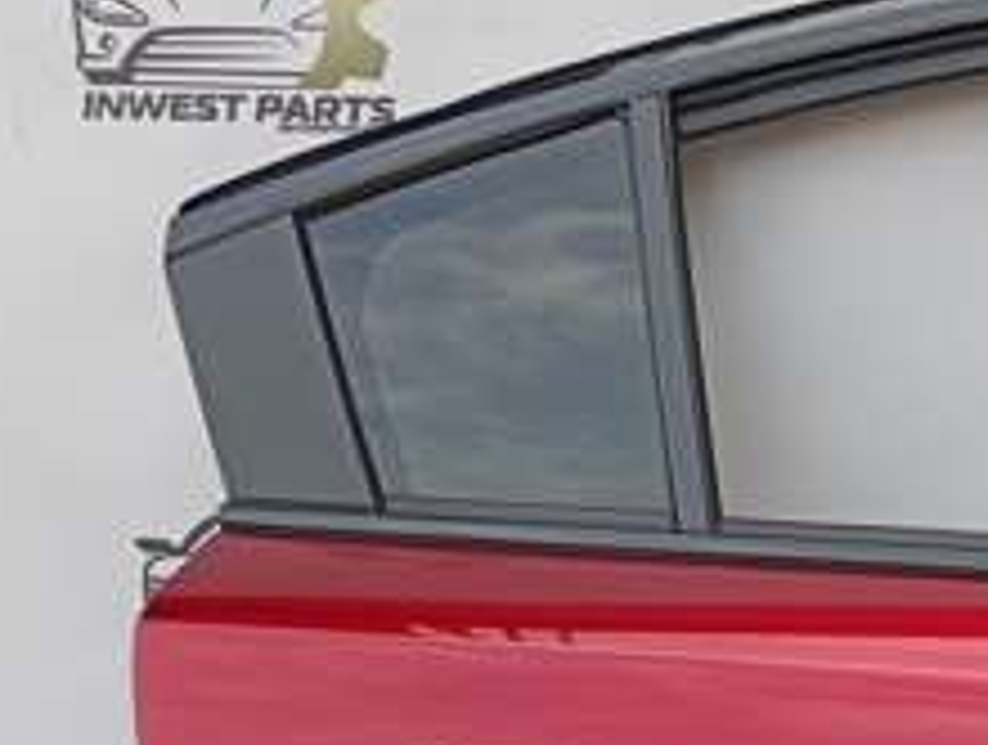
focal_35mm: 81
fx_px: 2317
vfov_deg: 17.5
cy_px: 880
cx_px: 1255
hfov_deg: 21.9
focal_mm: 4.22
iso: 54
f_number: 1.8
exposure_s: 1/168
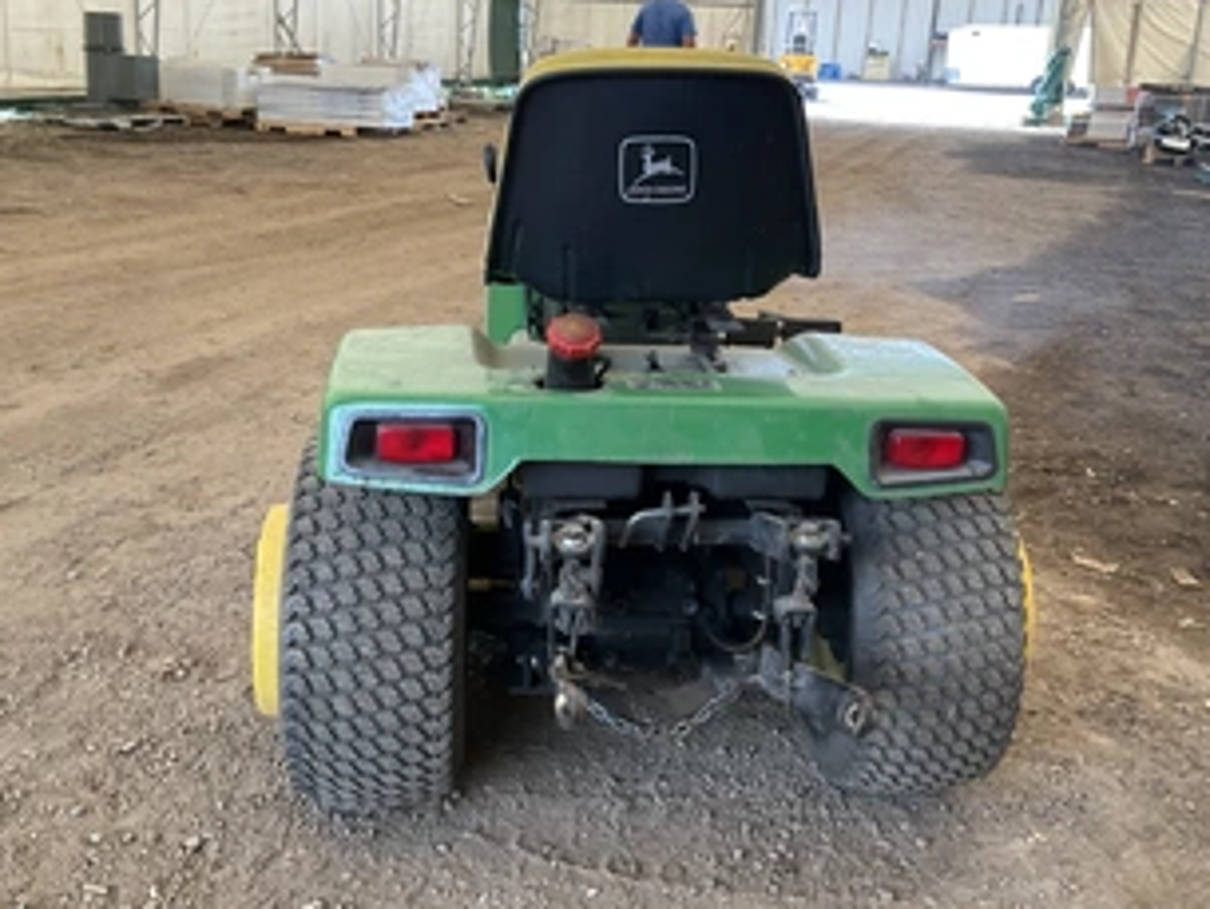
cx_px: 635
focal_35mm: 38
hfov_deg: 48.9
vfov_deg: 37.7
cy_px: 484
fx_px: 1329
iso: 32
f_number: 1.8
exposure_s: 1/122
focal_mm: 3
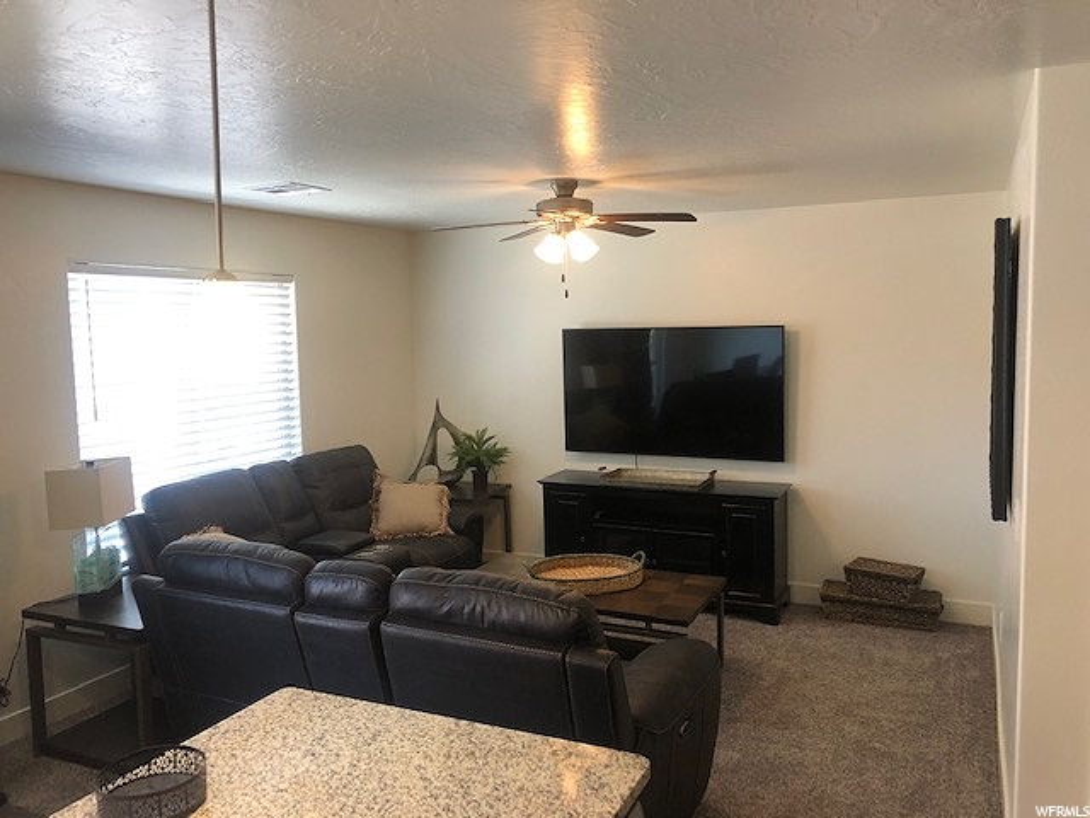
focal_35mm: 28
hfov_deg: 63.4
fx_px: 882
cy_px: 409
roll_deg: +1.1
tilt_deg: -4.9
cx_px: 545
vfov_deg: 49.7
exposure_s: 1/30
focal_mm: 4
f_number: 1.8
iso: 40
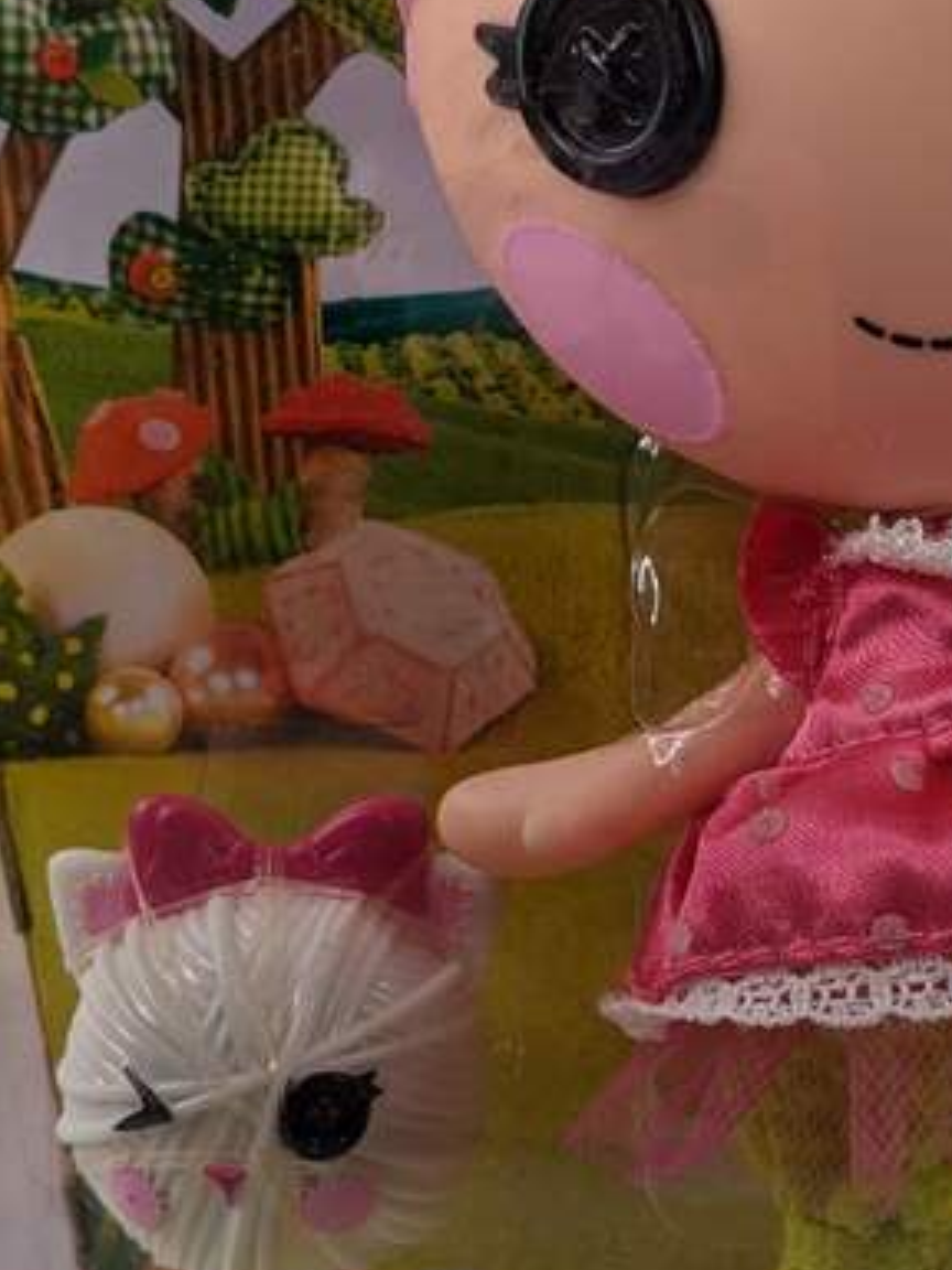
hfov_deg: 19.5
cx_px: 737
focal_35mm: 75
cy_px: 653
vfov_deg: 26.0
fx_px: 2750
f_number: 1.8
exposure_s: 1/59.9
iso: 59
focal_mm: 4.44
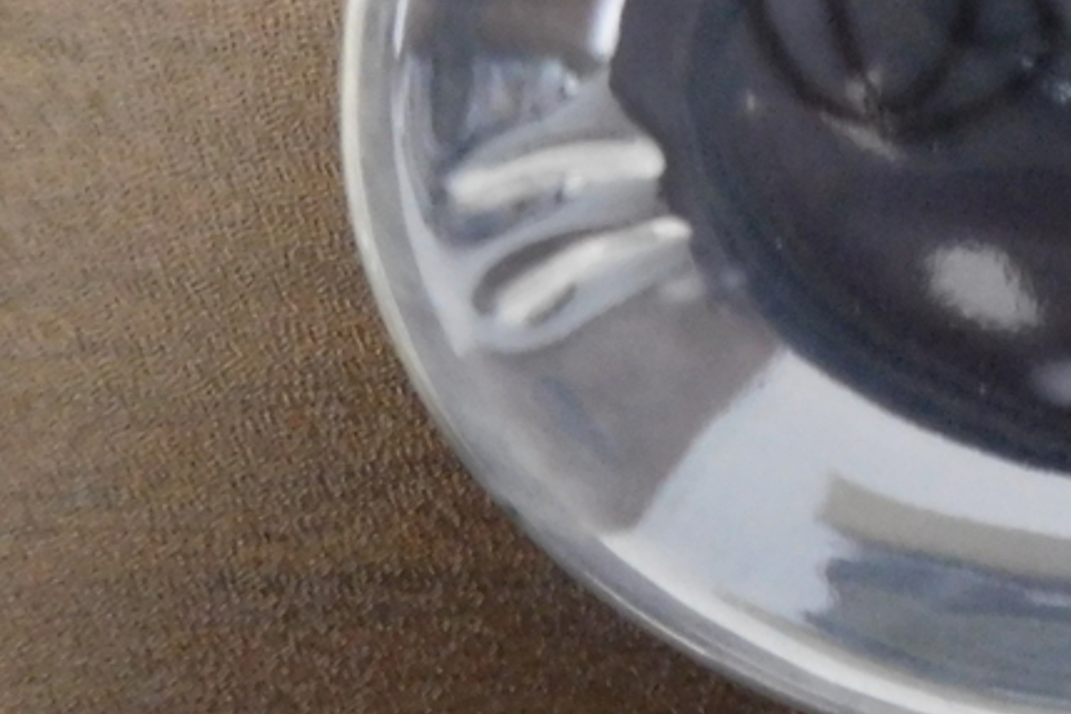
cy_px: -82
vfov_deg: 20.8
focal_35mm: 62
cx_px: 1251
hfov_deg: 28.6
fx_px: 1844
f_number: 3.3
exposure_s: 1/5
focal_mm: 4.5
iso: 800
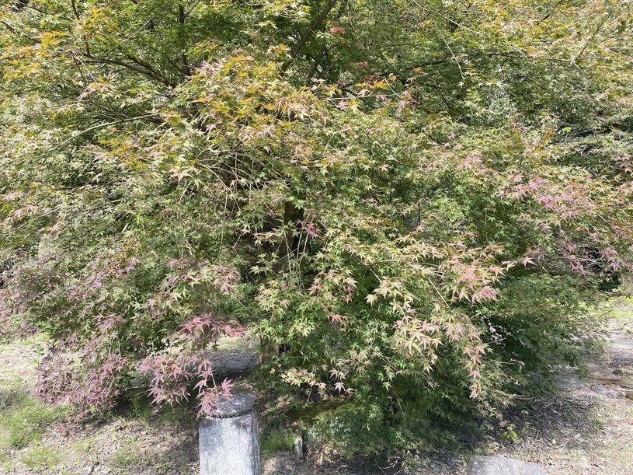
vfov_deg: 53.1
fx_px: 475
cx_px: 316
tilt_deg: +3.7
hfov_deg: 67.3
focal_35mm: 26
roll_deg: +2.7
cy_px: 238
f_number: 1.8
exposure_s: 1/250
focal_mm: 4.25
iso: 32
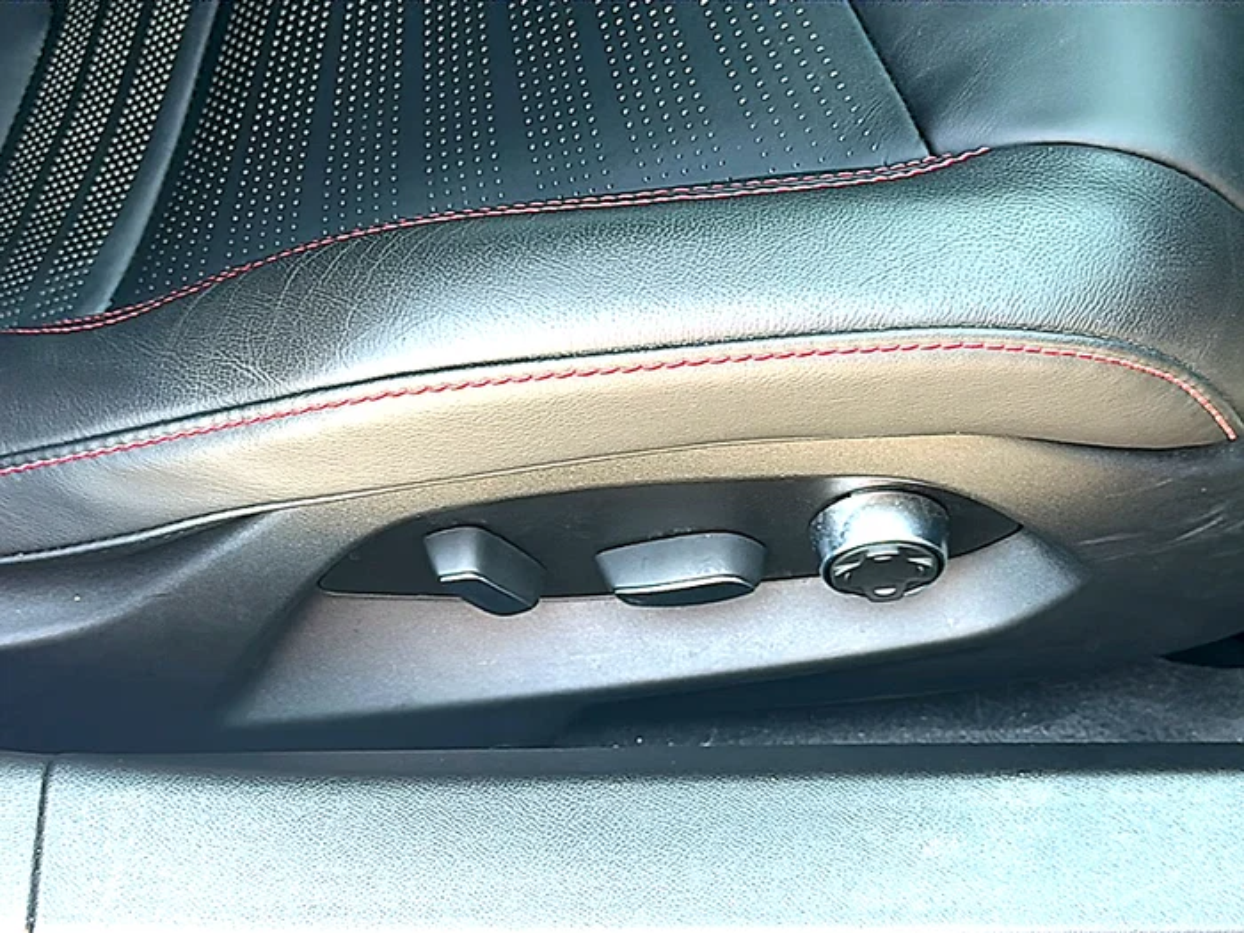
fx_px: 1797
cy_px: 466
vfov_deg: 29.1
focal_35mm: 50
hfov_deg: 38.2
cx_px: 622
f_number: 1.78
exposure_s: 1/93
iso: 64
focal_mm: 6.86
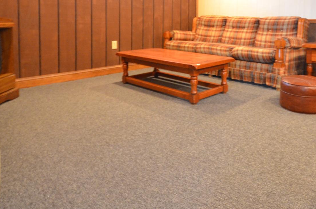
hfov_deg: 62.9
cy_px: 34
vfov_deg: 43.4
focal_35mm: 28
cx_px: 225
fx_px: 245
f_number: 3.5
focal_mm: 10
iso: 1600
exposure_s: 1/6
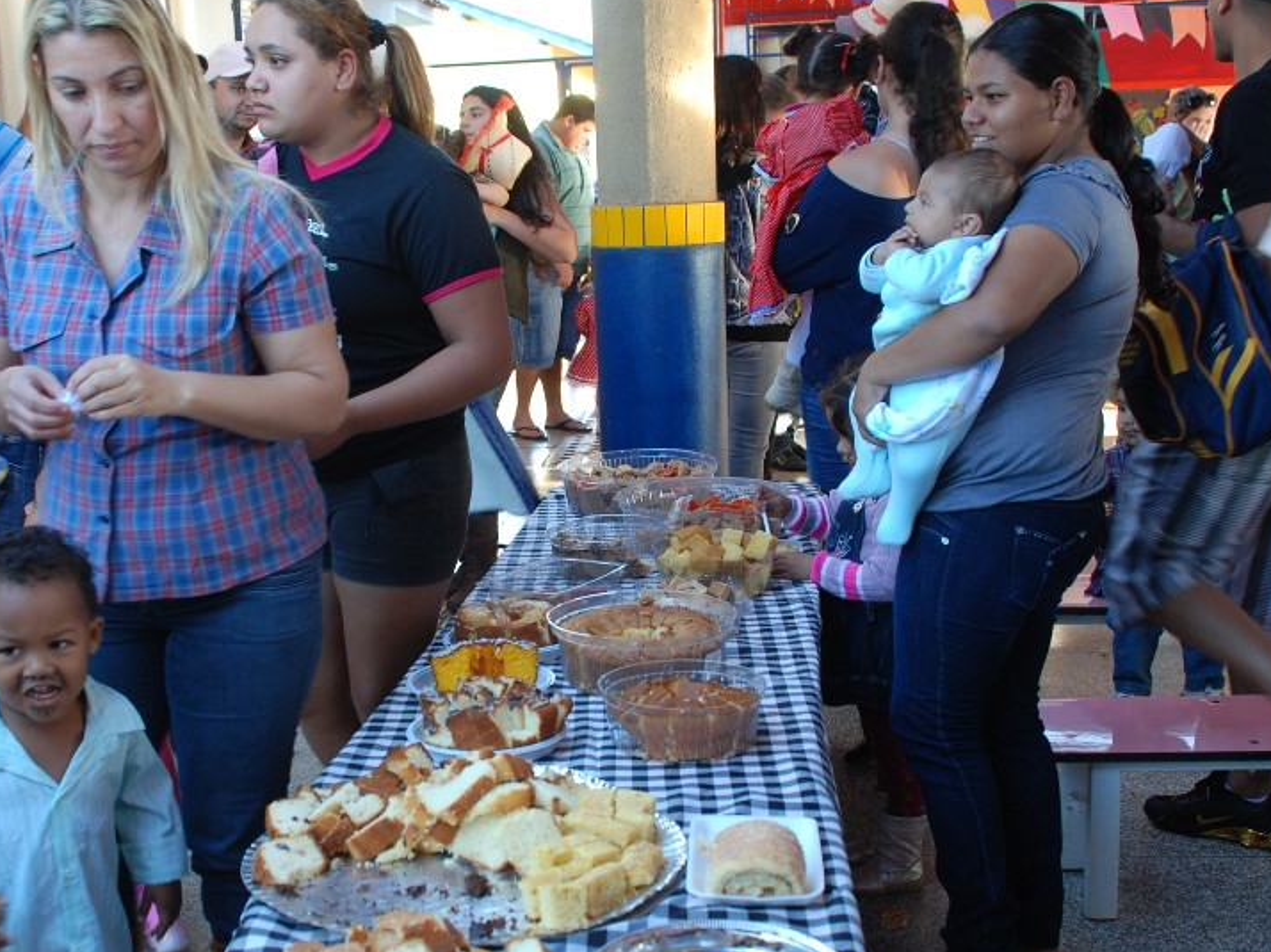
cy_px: 563
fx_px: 1688
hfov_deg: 41.1
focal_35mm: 46
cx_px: 530
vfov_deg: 31.4
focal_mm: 22
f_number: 3.8
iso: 320
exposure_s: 1/30
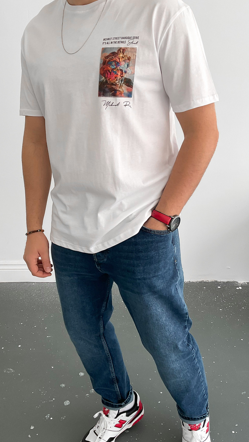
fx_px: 434
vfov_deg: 54.0
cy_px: 213
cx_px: 113
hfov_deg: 32.0
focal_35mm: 37
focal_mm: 3
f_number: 1.8
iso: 40
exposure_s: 1/120
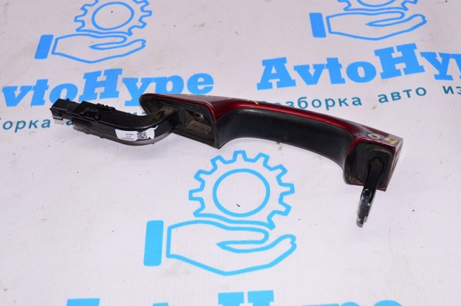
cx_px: 230
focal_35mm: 44
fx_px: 556
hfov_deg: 45.0
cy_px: 153
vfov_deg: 30.8
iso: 1600
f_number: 8
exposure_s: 1/200
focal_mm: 29
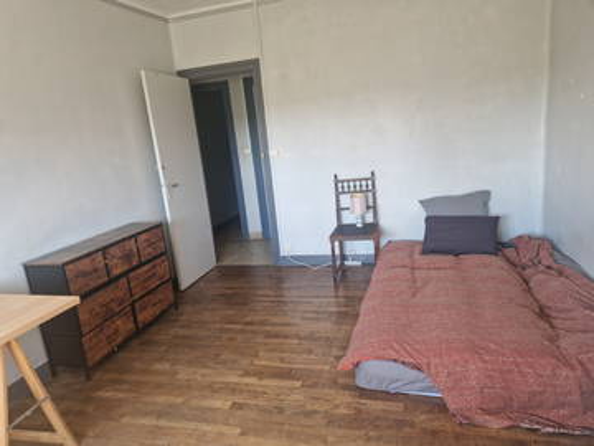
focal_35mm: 23
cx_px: 297
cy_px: 223
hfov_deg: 73.9
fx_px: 395
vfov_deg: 58.9
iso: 50
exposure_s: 1/180
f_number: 1.8
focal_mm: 5.4
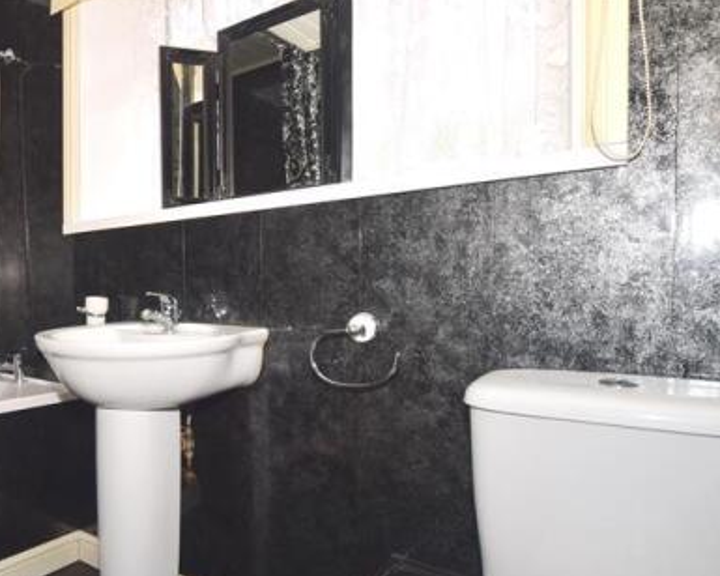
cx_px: 122
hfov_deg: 62.9
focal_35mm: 24
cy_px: 310
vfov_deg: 58.7
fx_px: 511
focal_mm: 10
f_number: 10
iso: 400
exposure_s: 1/200
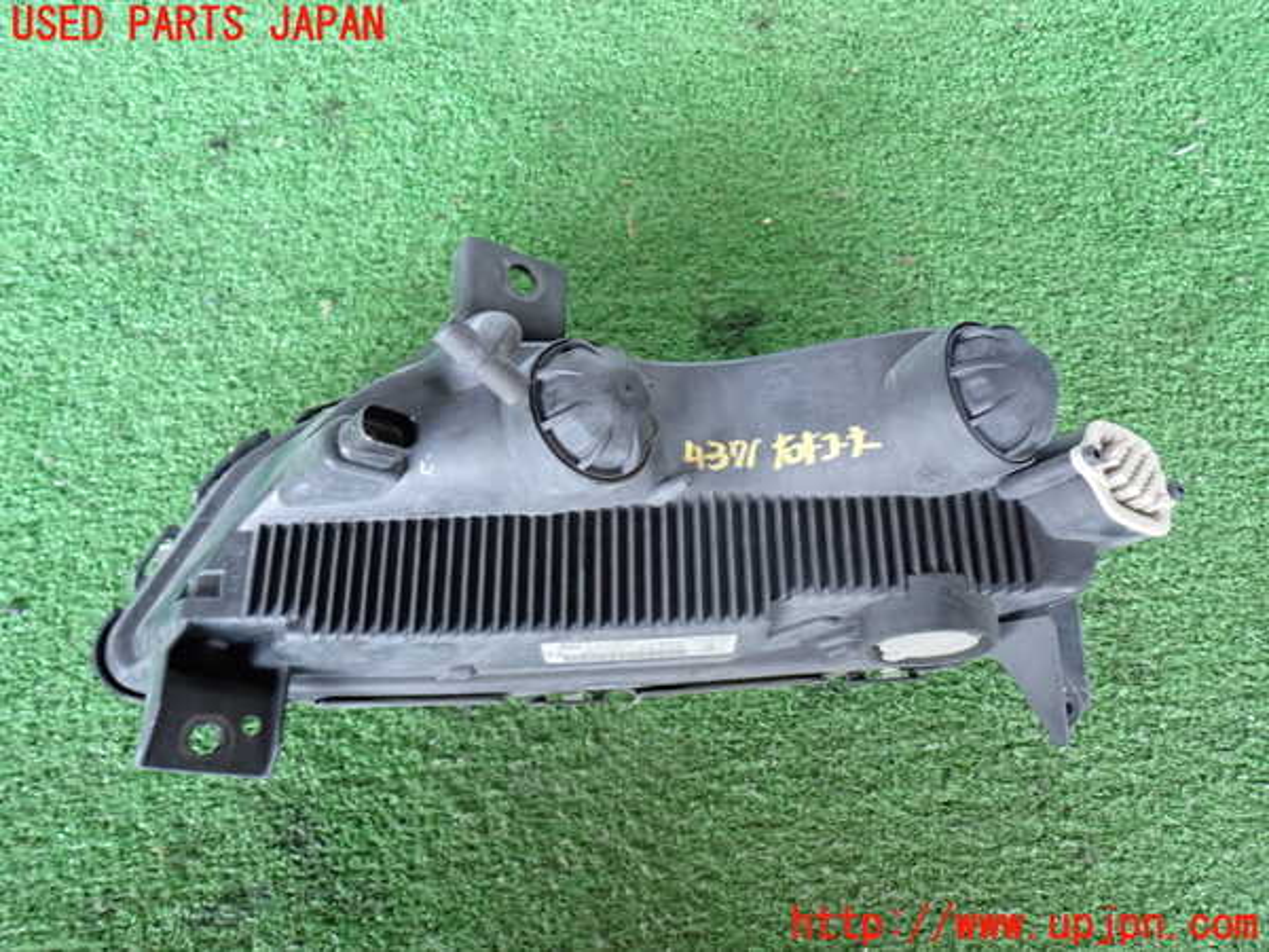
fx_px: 1100
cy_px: 476
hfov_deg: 60.0
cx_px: 634
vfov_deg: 46.8
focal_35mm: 30
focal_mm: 5.4
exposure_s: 1/30
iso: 320
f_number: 2.3
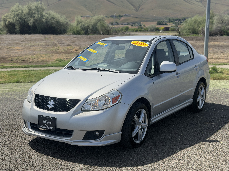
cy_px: 86
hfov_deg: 39.7
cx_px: 114
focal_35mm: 48
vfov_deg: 30.3
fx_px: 318
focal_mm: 6.76
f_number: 1.78
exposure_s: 1/8772
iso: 100
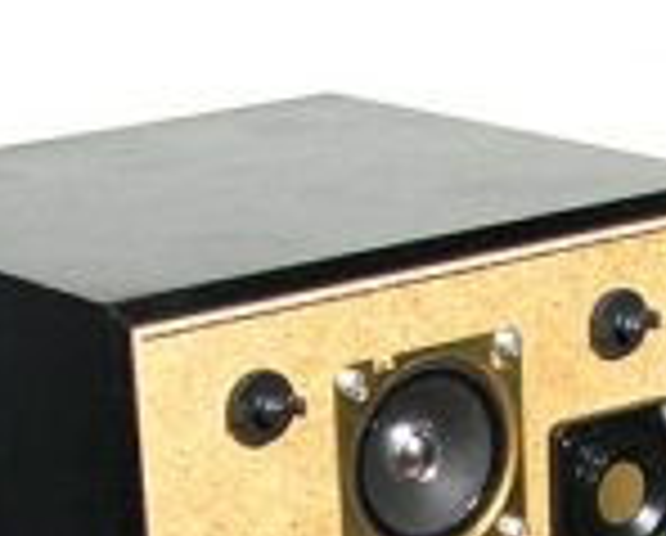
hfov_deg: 12.1
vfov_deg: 9.5
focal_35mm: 158
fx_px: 3121
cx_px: 648
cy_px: 811
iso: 50
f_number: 2.5
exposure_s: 1/40
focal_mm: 10.3
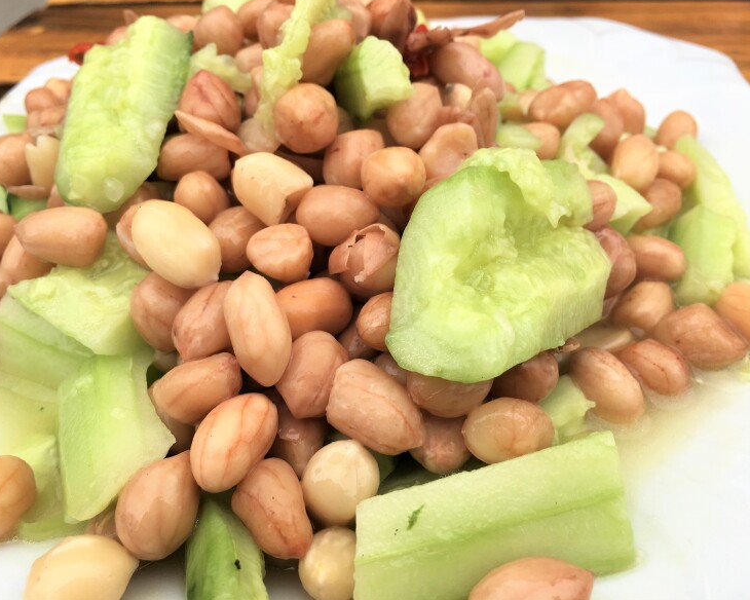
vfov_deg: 47.1
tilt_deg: -39.4
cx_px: 347
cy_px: 293
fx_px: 688
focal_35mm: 31
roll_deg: +4.1
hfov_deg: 57.1
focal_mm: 4.15
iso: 25
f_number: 2.2
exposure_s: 1/154
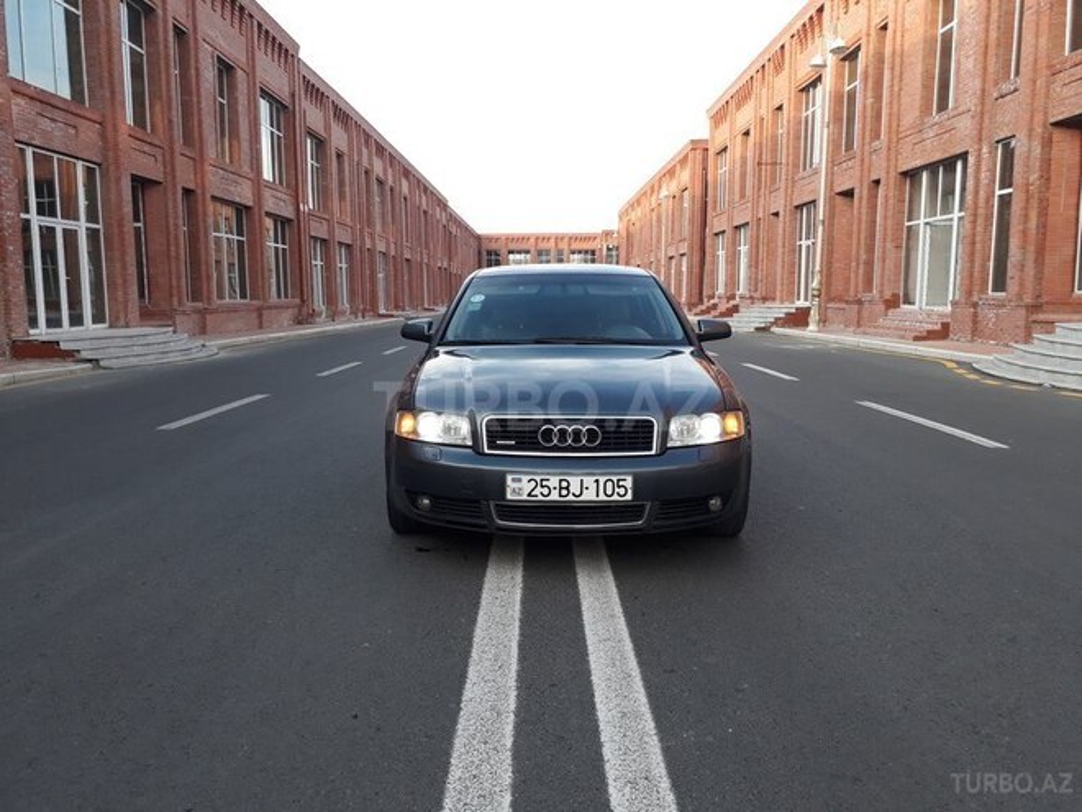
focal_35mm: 27
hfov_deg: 65.3
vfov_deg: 51.4
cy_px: 406
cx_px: 541
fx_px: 844
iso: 40
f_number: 1.9
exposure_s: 1/113
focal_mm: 3.6
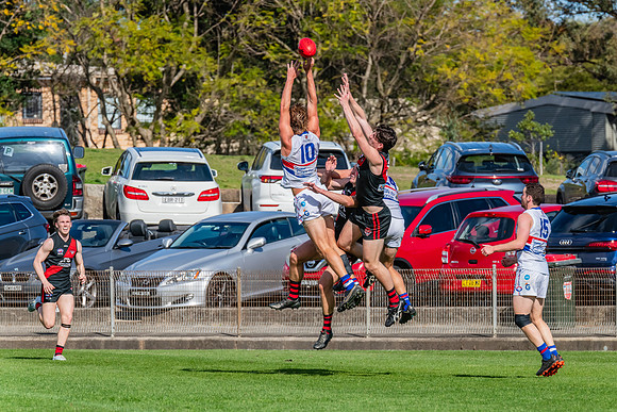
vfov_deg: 3.5
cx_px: 335
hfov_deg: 5.2
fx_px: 6743
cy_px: 206
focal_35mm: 393
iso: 800
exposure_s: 1/1600
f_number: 13
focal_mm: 360
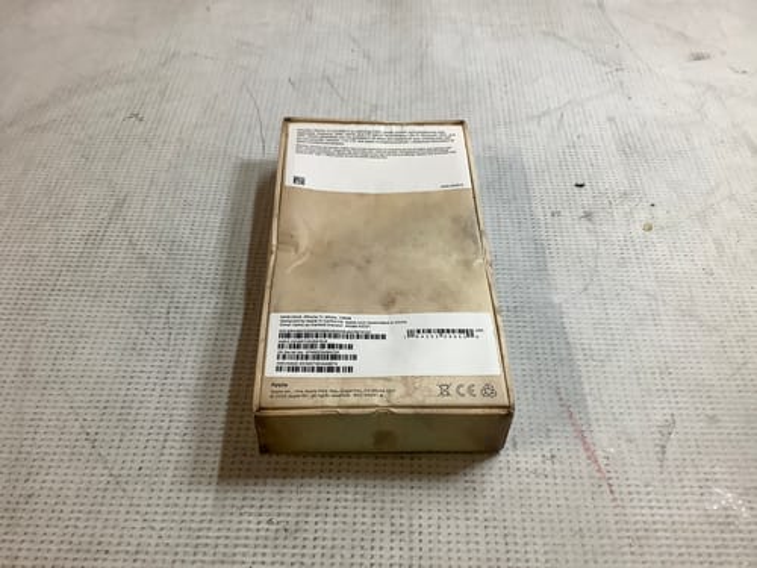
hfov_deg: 58.4
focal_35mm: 31
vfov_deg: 45.4
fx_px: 678
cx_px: 378
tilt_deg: -48.2
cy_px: 284
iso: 100
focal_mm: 3.3
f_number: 2.4
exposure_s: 1/50
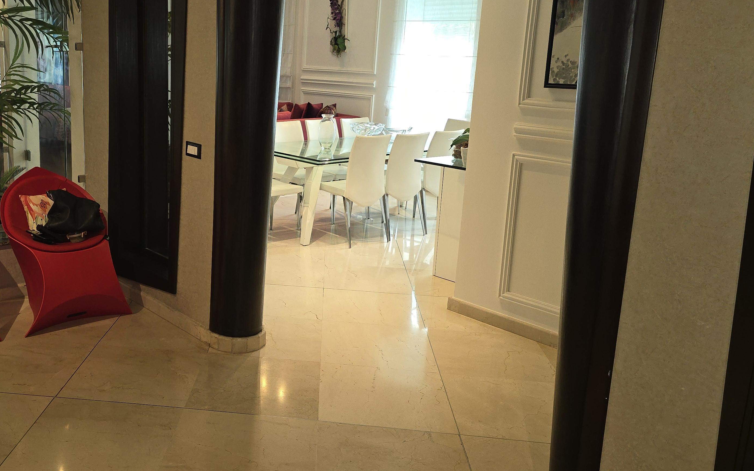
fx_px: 719
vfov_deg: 36.2
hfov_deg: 53.9
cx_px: 236
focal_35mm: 35
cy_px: 195
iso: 100
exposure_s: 1/33
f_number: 1.7
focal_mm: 6.3
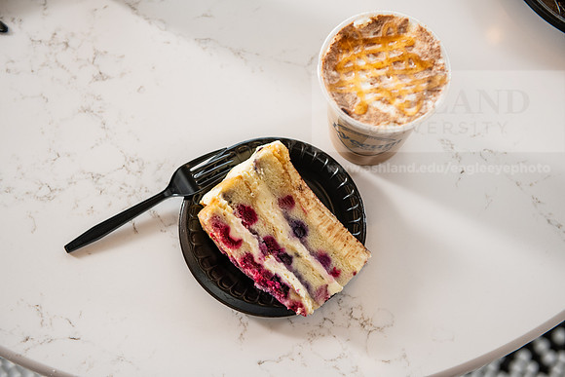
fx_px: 942
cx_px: 282
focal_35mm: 60
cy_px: 188
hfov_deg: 33.4
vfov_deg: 22.6
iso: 640
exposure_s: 1/200
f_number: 4
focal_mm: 60
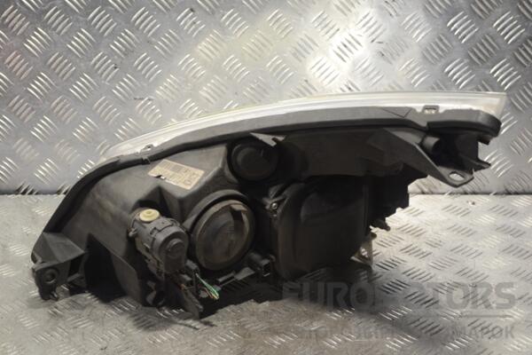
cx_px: 266
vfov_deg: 20.2
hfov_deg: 29.9
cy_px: 178
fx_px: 997
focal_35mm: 68
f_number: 5.3
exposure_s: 1/30
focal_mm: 45
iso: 250
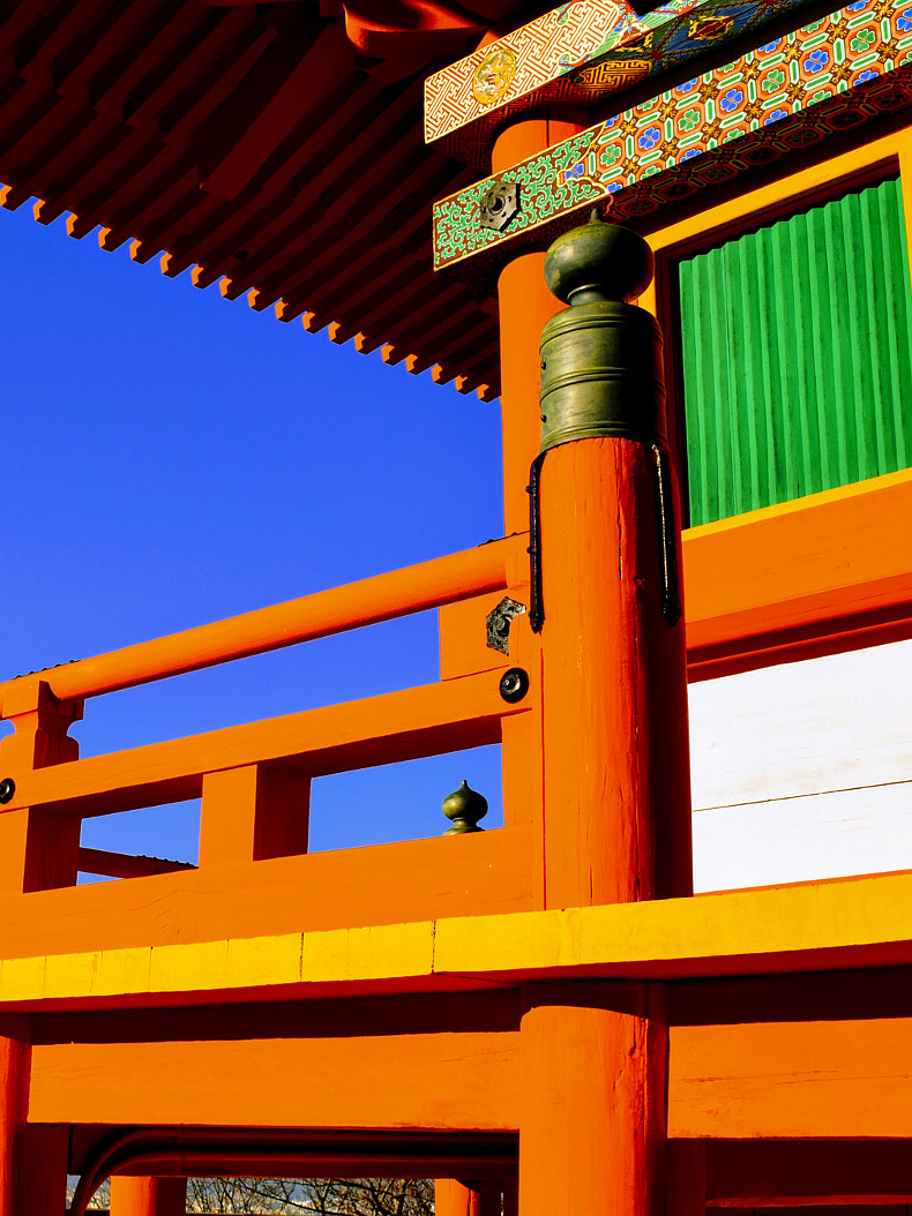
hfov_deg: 26.2
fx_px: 1923
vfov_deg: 35.1
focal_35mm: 55
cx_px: 171
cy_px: 608
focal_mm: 25
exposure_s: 1/500
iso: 200
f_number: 11
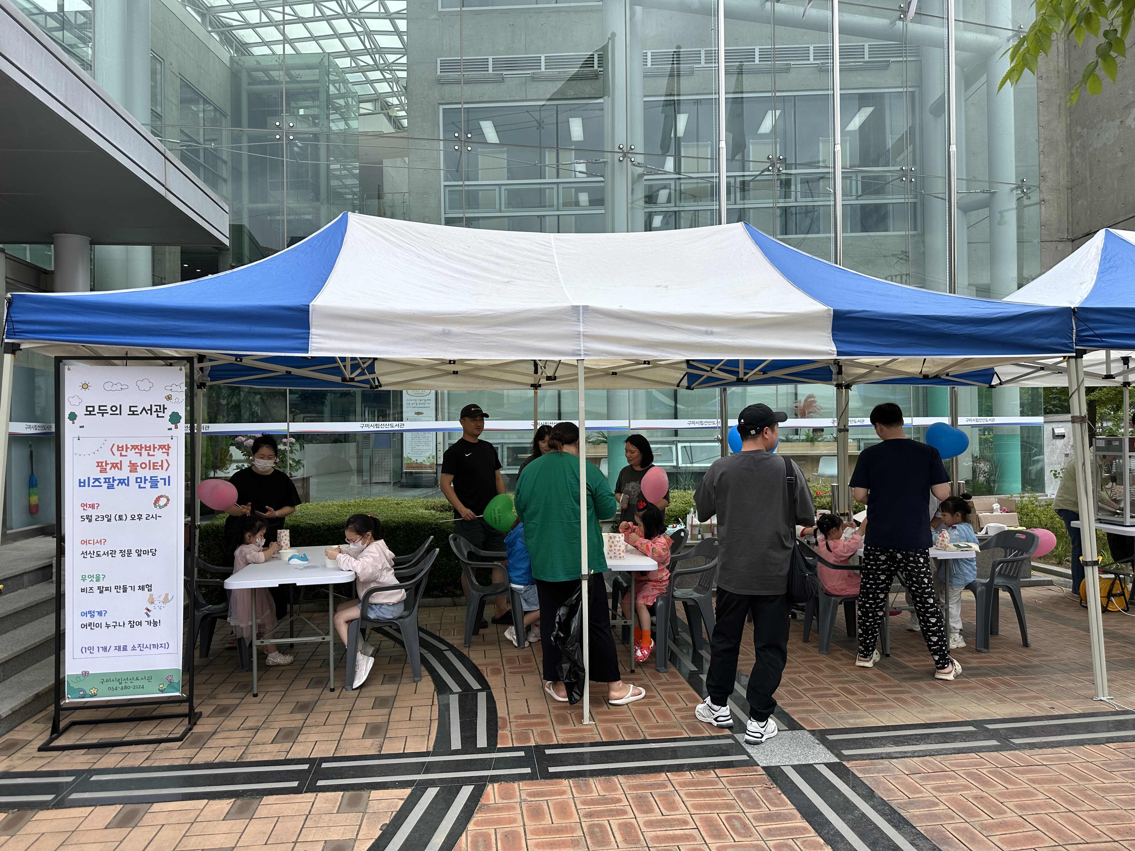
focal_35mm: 24
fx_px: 787
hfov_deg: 71.6
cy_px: 426
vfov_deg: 56.8
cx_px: 568
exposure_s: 1/2410
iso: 80
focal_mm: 6.86
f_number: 1.78
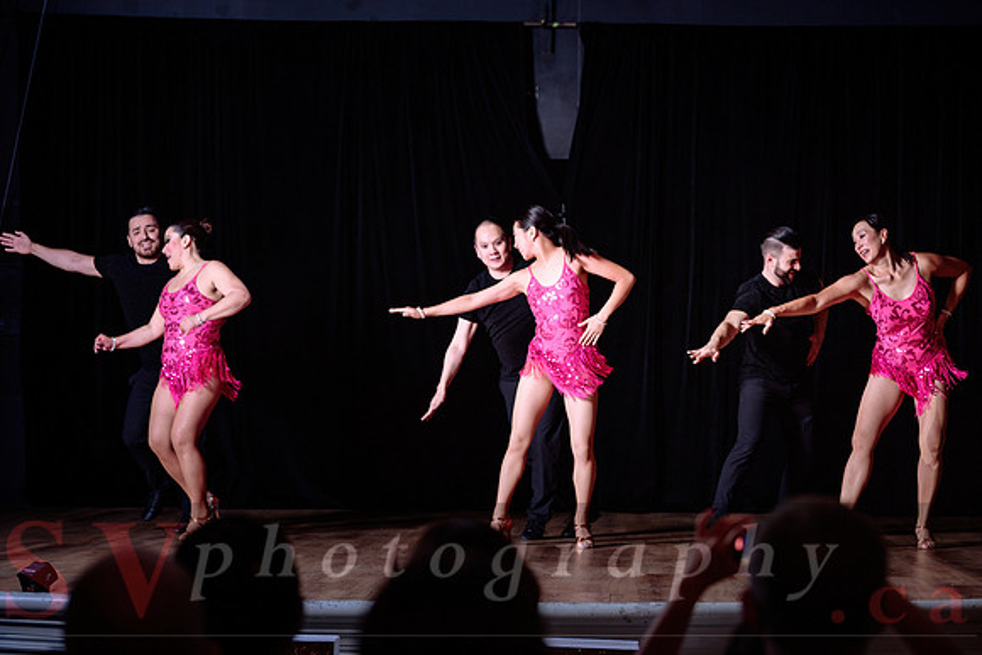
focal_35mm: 82
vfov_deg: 16.8
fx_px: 2224
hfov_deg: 24.9
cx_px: 568
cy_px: 298
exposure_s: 1/160
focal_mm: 70
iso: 400
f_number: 3.2
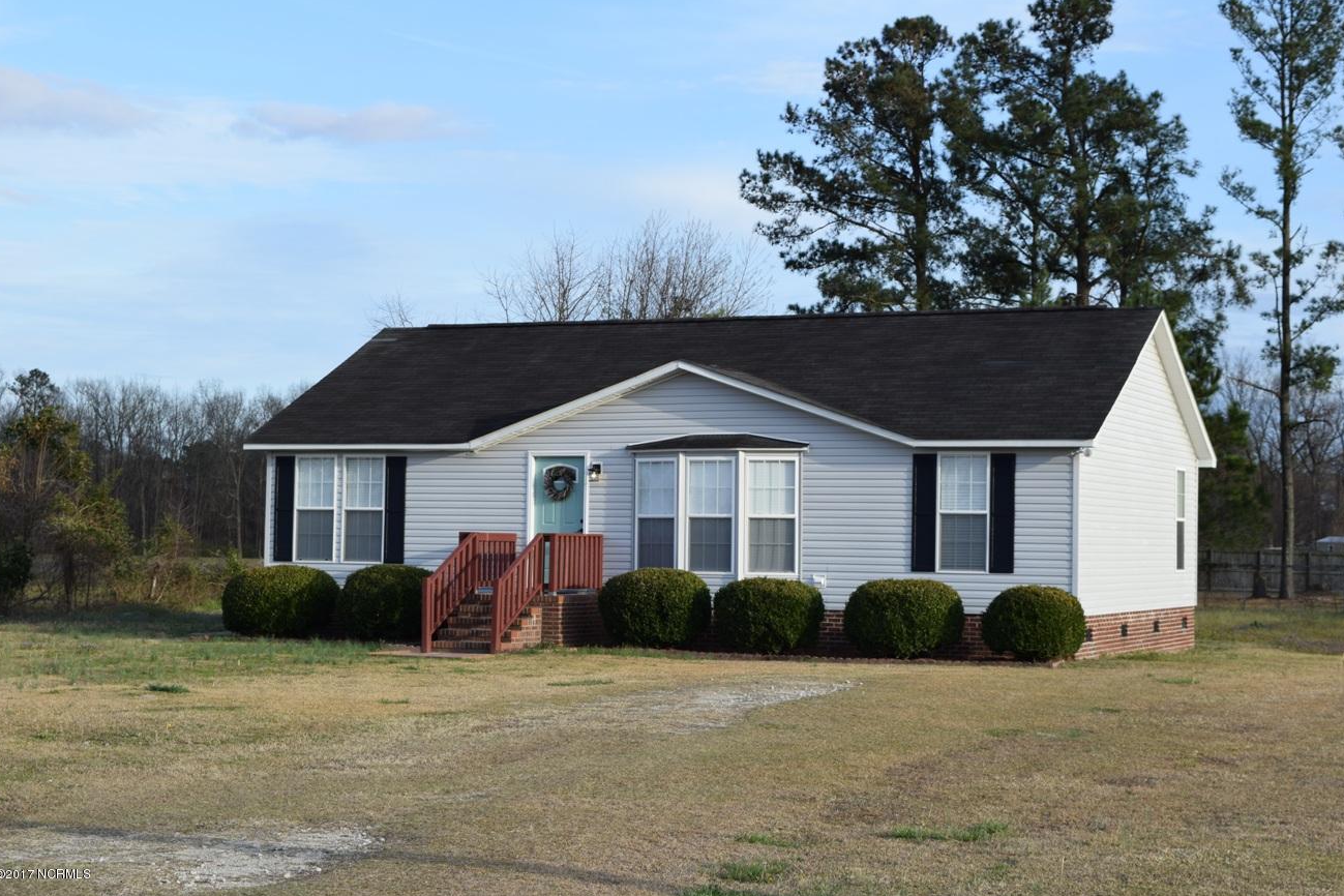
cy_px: 451
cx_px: 673
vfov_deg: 21.2
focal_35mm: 64
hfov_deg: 31.4
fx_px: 2389
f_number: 8
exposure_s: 1/250
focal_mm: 42
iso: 200
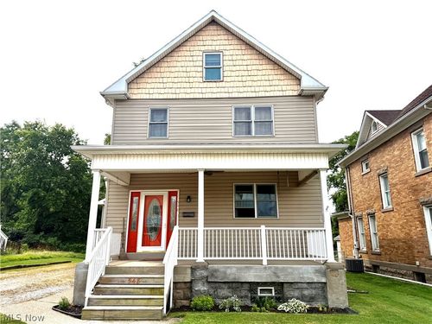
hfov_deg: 71.6
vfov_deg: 56.8
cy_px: 162
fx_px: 300
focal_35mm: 24
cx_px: 216
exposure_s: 1/5319
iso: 80
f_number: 1.78
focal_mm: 6.76
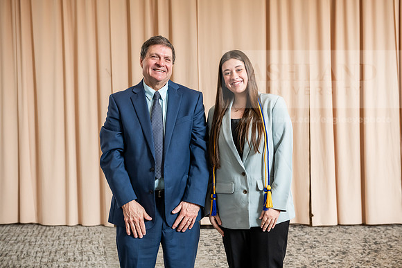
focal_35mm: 56
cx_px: 201
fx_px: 625
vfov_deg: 24.2
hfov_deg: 35.6
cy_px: 134
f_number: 4.5
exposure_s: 1/200
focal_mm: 56
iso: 1600
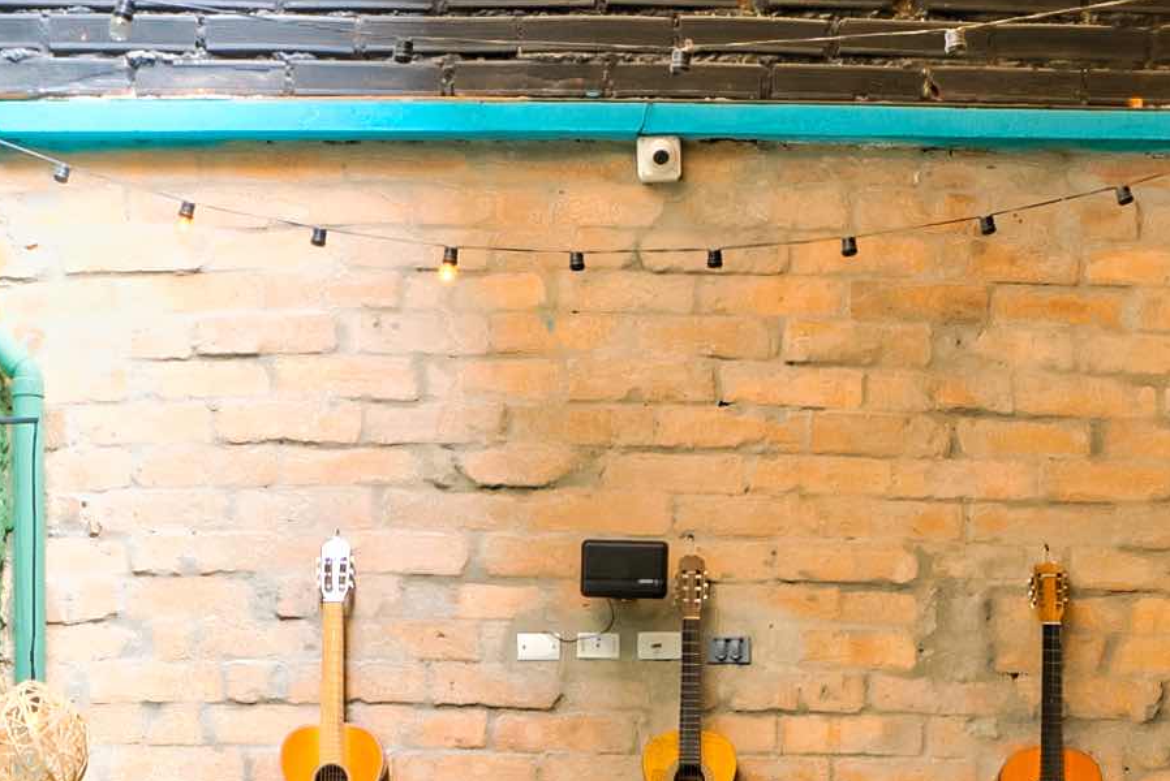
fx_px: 2406
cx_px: 585
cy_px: 1133
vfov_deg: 16.9
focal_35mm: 74
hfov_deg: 27.3
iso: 200
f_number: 8
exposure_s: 1/8
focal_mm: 16
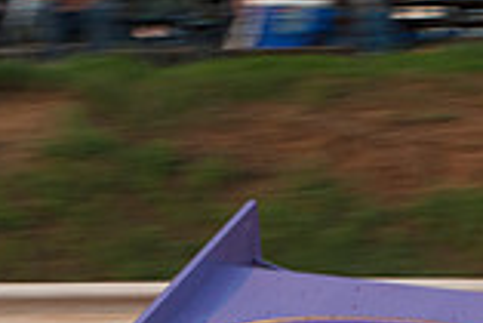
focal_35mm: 443
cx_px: 86
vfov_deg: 3.1
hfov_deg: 4.6
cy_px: 563
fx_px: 5949
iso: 100
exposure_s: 1/400
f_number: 5.6
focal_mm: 80
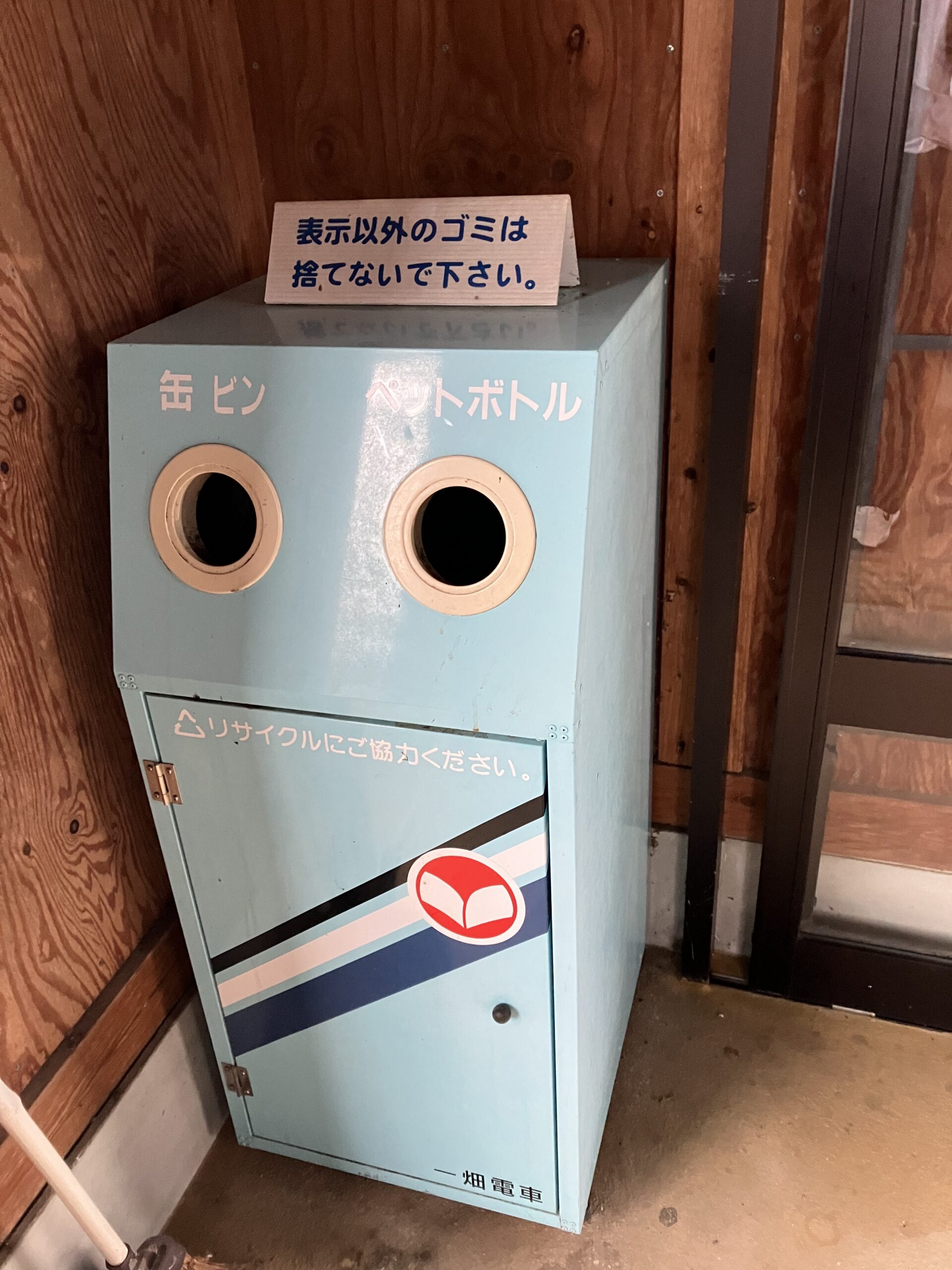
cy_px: 635
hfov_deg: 49.7
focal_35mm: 28
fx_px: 1027
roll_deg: +4.1
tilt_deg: -27.6
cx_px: 476
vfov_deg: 63.4
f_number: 1.8
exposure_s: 1/60
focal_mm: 3.99
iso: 320
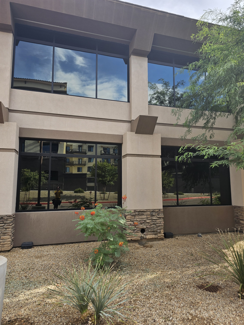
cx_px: 122
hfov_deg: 58.9
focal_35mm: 23
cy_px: 162
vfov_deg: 73.9
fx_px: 216
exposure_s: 1/193
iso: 10
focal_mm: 6.3
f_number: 1.7
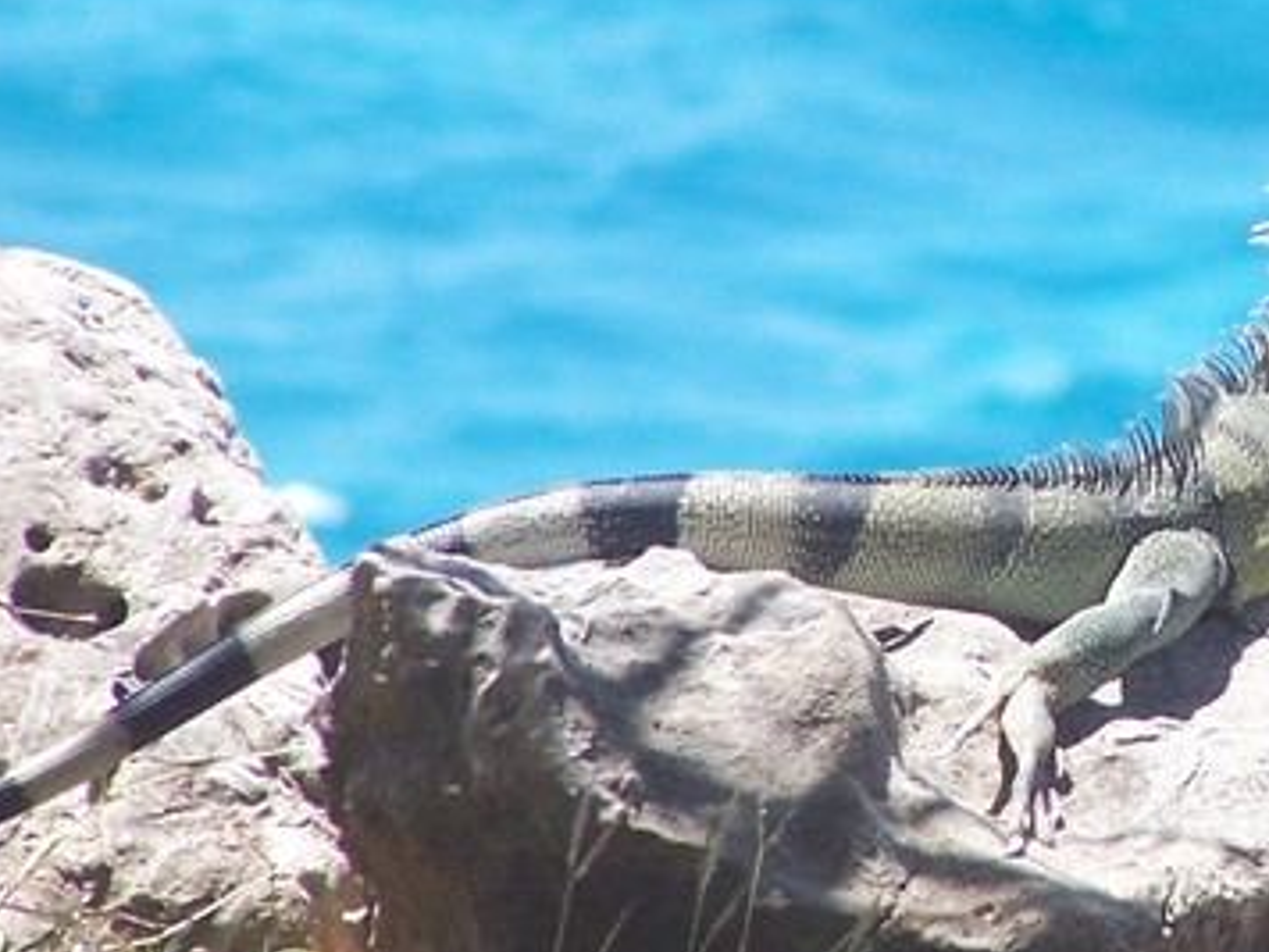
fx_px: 31307
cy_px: 367
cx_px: 1276
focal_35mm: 854
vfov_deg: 1.7
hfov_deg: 2.3
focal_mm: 63
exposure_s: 1/250
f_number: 3.7
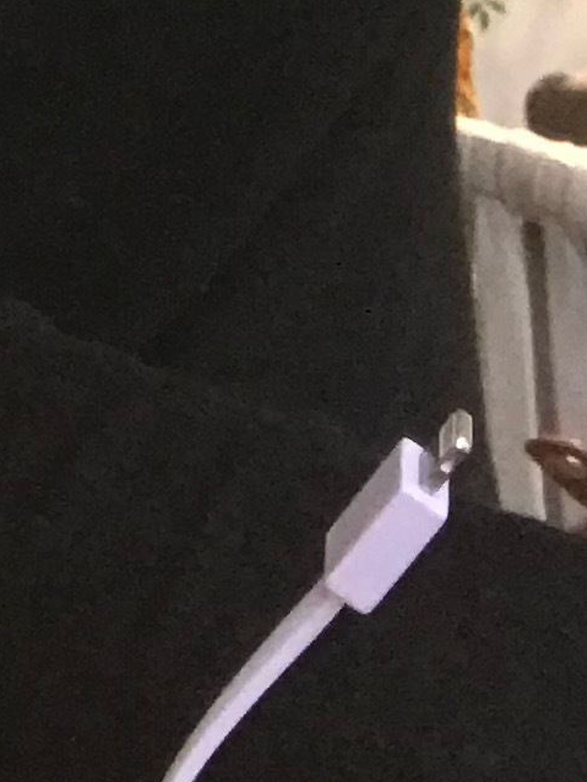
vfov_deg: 11.1
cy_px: -960
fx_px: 3502
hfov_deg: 8.8
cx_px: -739
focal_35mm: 155
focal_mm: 2.87
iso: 125
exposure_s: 1/25
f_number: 2.2
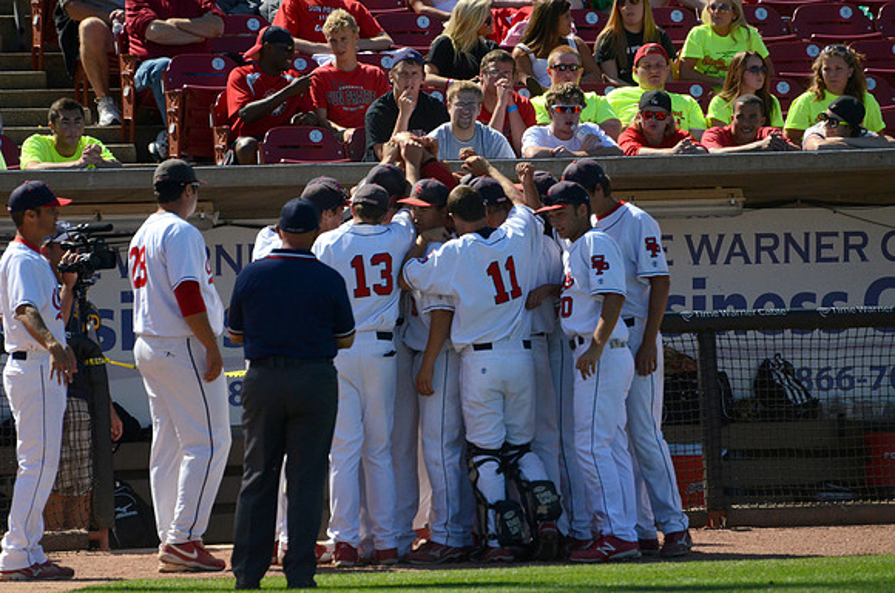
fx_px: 10419
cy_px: 296
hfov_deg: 4.9
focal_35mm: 420
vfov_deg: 3.3
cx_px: 448
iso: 1250
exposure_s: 1/8000
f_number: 5.6
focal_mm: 280
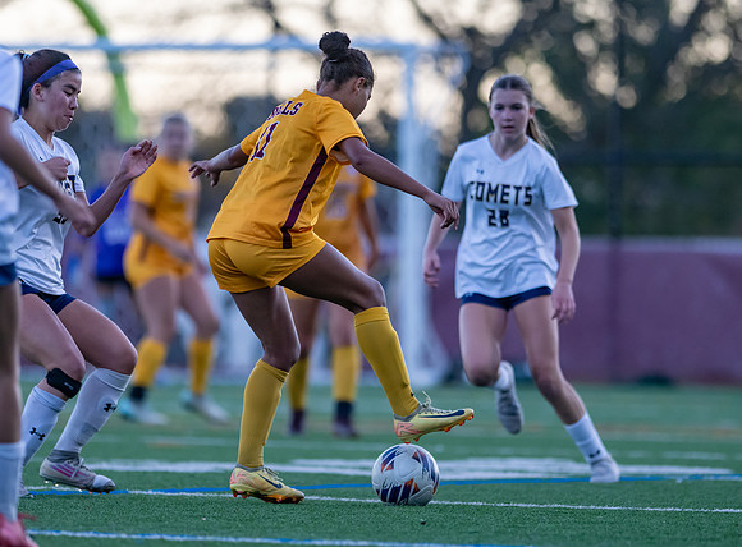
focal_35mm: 424
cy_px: 288
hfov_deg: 4.7
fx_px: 9040
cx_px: 350
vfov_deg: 3.5
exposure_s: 1/1600
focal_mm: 300
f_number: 2.8
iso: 1400
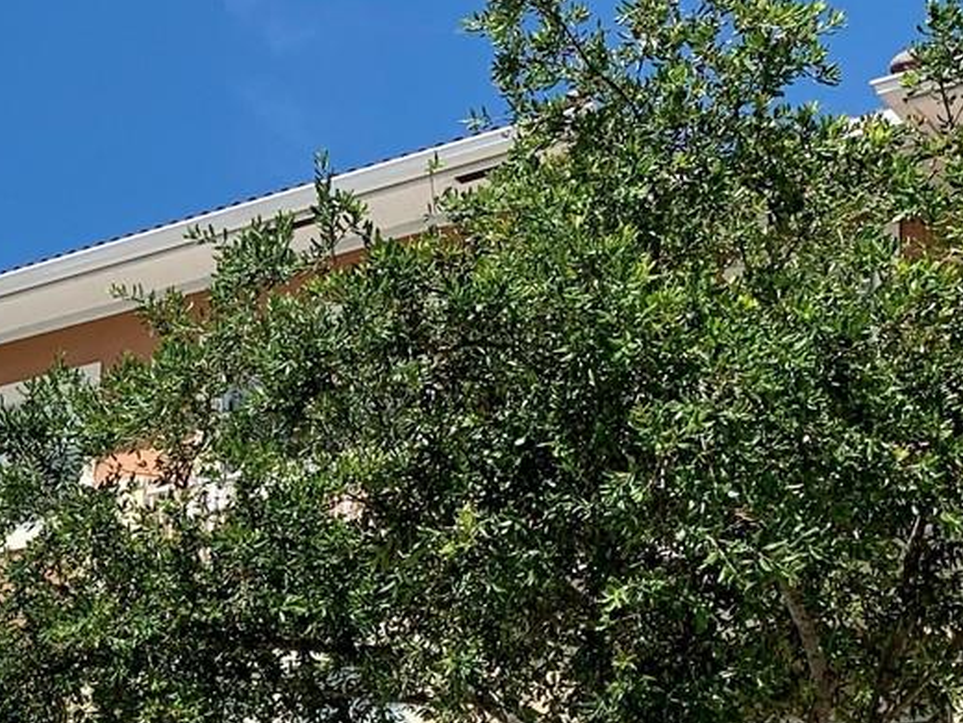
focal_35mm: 80
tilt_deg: +12.3
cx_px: -204
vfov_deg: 17.8
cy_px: 782
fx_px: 2226
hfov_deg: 22.4
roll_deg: -4.3
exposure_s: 1/3788
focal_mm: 4.25
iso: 25
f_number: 1.8
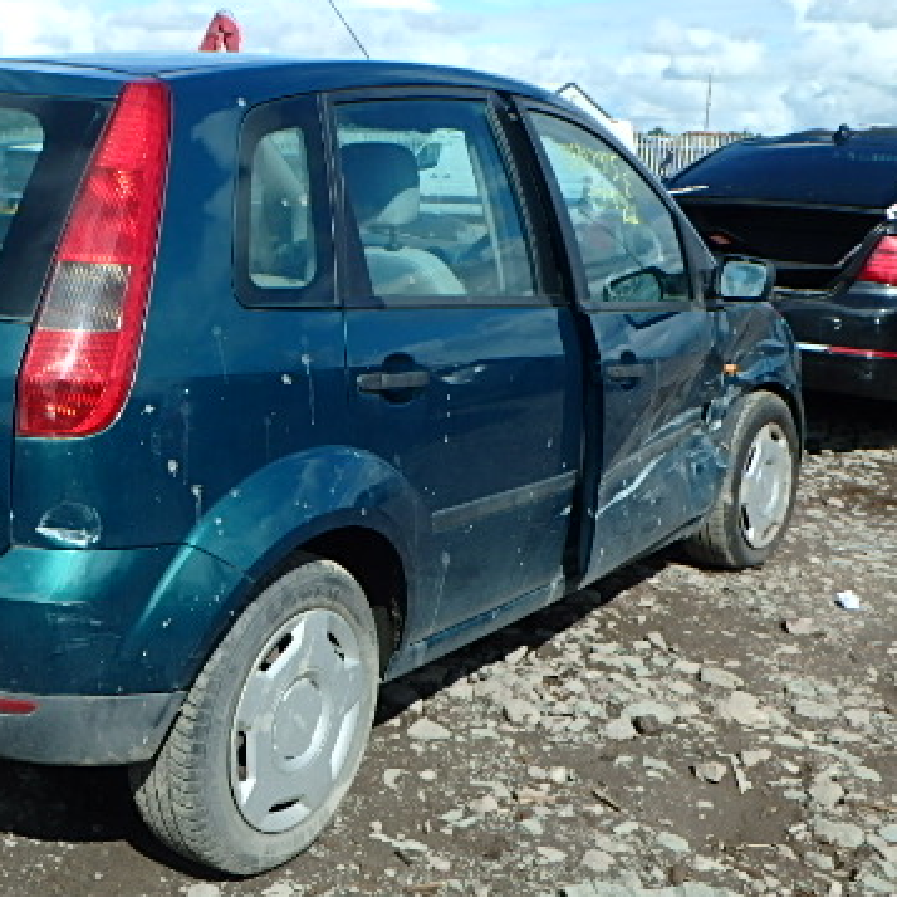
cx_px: 188
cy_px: 445
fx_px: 1349
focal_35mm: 46
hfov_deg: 35.7
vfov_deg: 36.8
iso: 125
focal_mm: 5.2
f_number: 4.6
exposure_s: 1/640
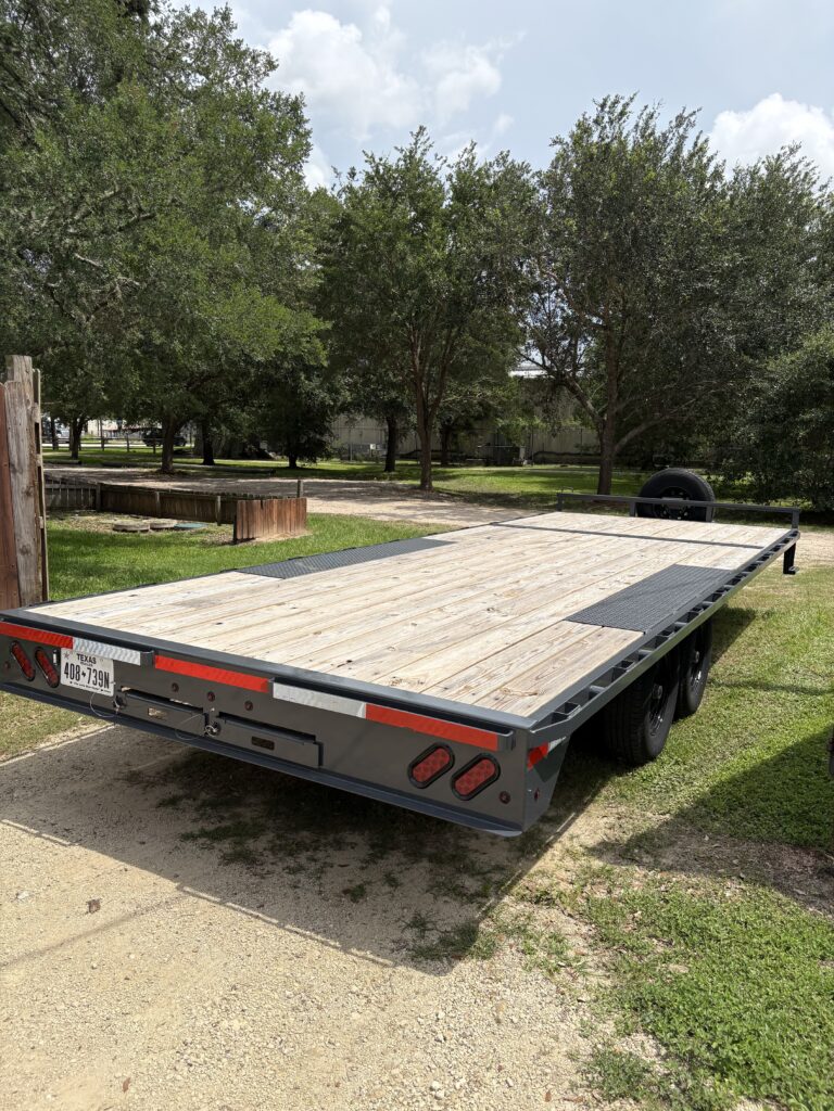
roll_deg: -1.6
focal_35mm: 26
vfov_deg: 67.3
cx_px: 417
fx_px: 835
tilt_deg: -6.8
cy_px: 556
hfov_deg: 53.1
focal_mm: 5.96
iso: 50
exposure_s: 1/4065
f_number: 1.6
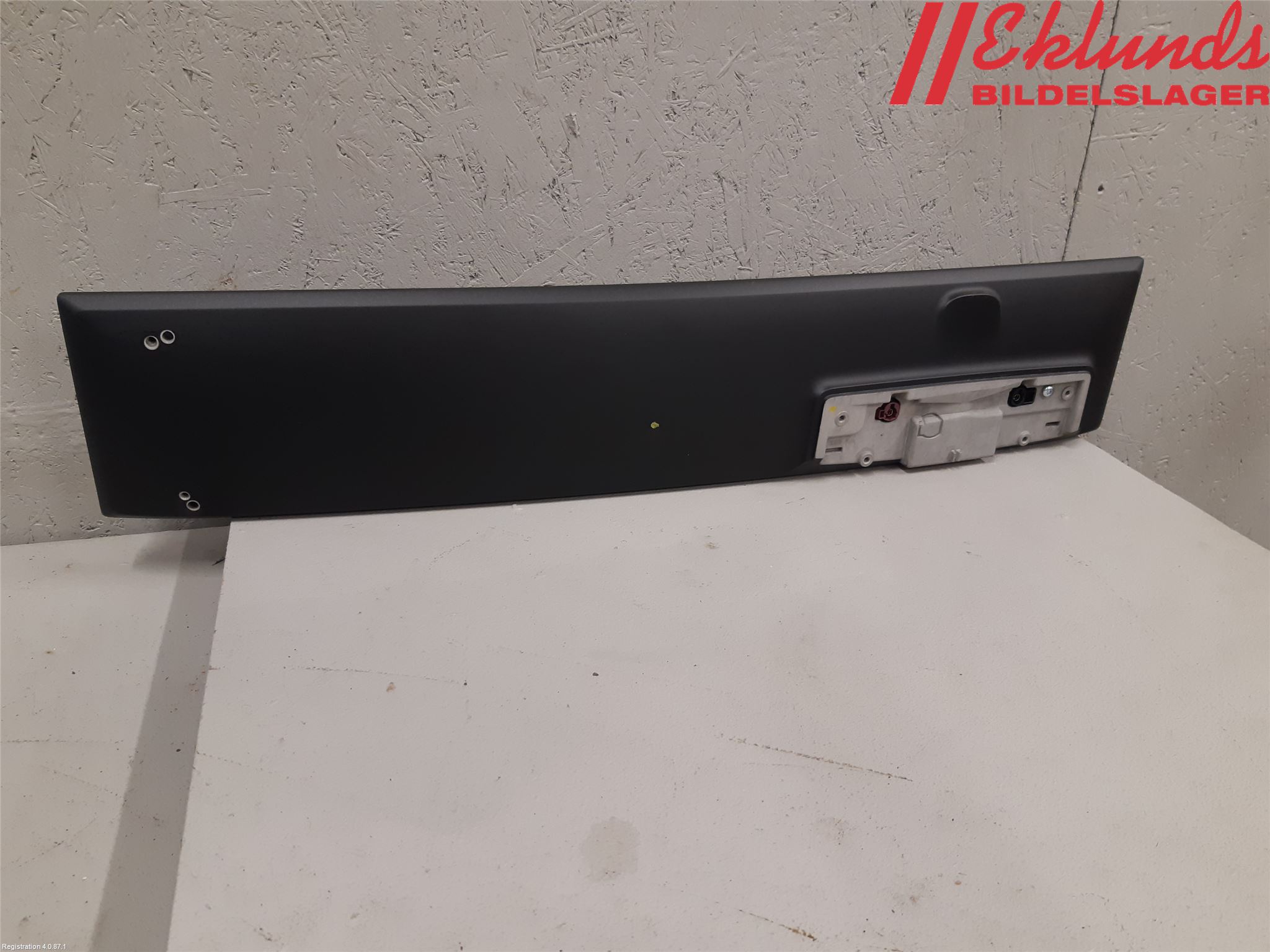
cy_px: 476
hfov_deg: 67.3
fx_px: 954
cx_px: 635
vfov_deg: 53.1
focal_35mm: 26
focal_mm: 3.93
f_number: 1.7
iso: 100
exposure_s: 1/50
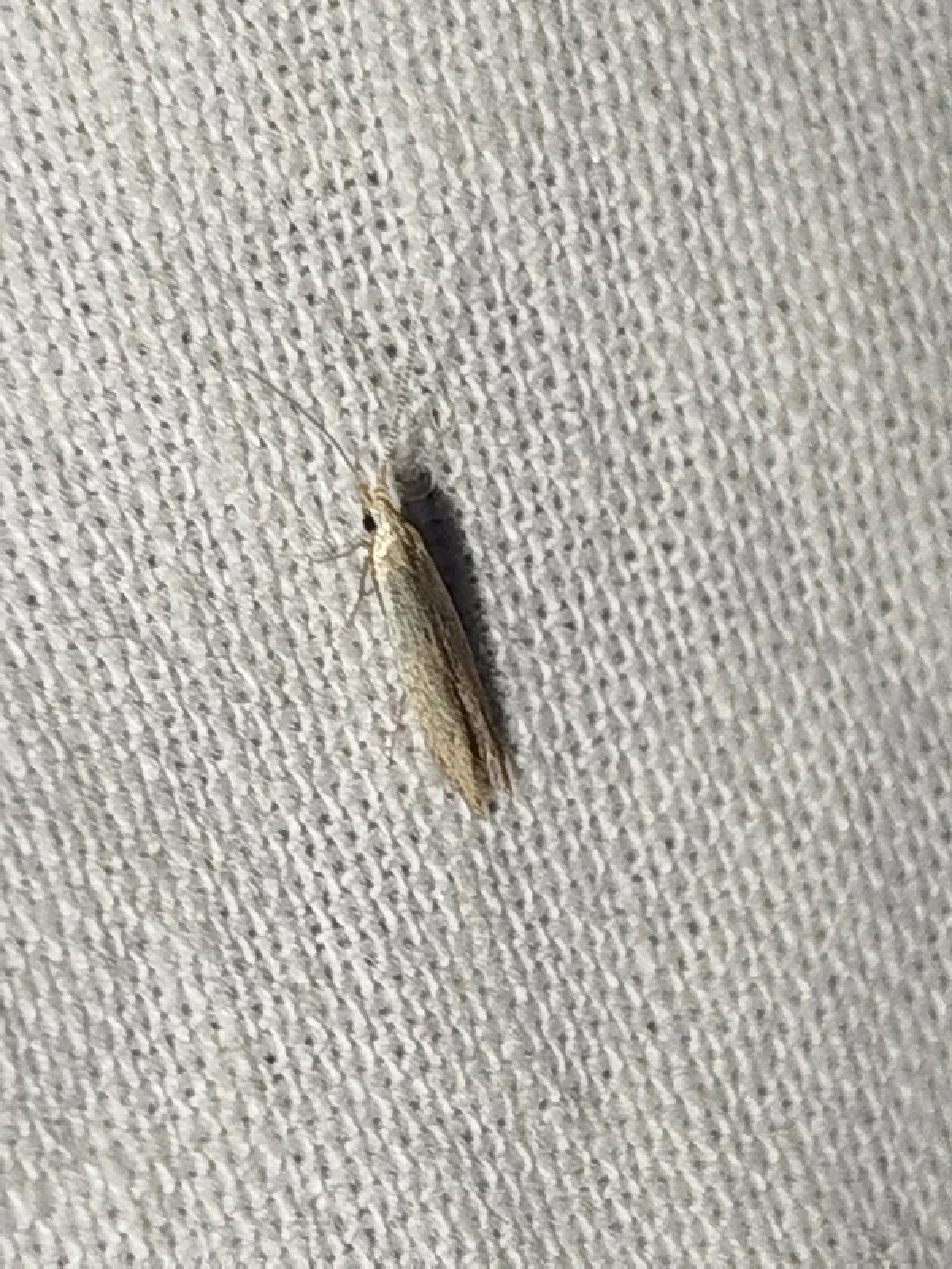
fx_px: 4914
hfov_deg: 11.1
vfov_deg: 14.7
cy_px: 634
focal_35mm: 134
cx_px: 476
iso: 80
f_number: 1.7
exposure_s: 1/50
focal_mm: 5.31
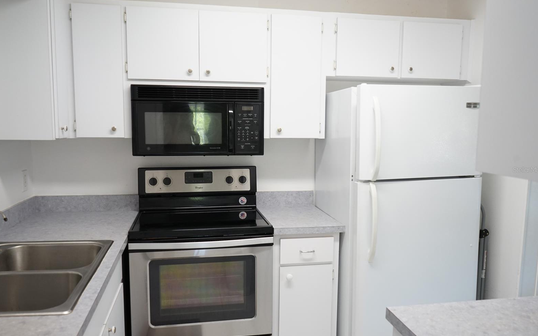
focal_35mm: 29
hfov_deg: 64.6
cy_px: 170
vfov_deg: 43.2
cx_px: 270
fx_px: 425
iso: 1250
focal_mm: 28
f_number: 6.3
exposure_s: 1/60
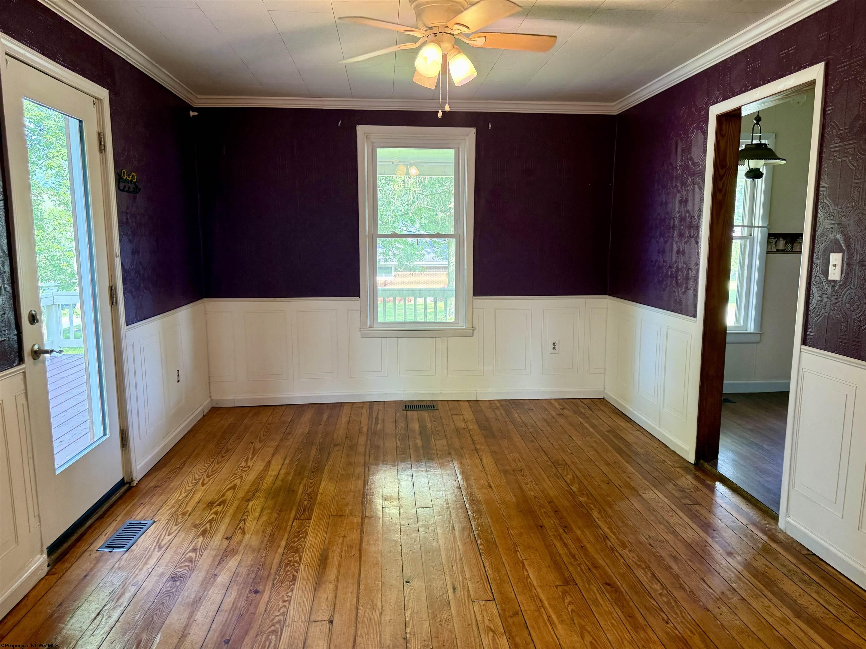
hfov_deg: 71.6
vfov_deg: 56.8
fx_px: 600
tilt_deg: -6.2
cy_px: 324
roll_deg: -1.4
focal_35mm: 24
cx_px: 433
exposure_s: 1/60
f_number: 1.78
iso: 200
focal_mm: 6.76
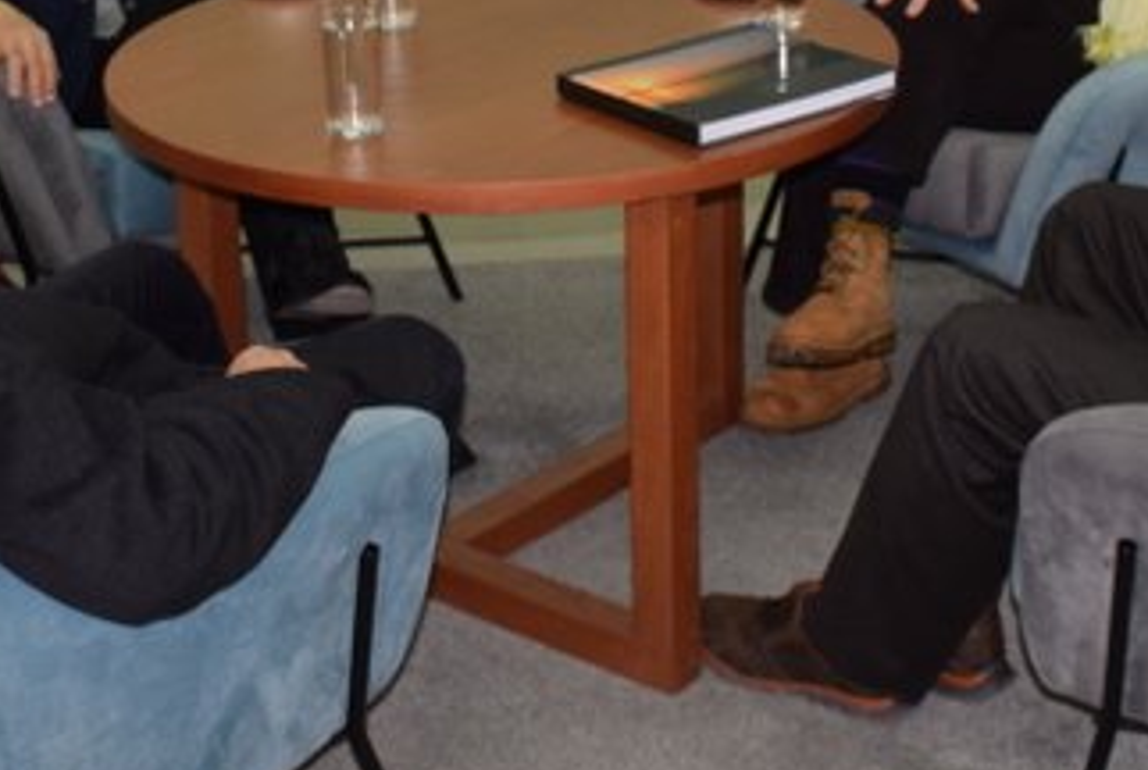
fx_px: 2464
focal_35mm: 77
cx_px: 624
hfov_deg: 26.2
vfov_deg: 17.3
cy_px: -32
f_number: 5
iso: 800
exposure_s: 1/100
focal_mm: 23
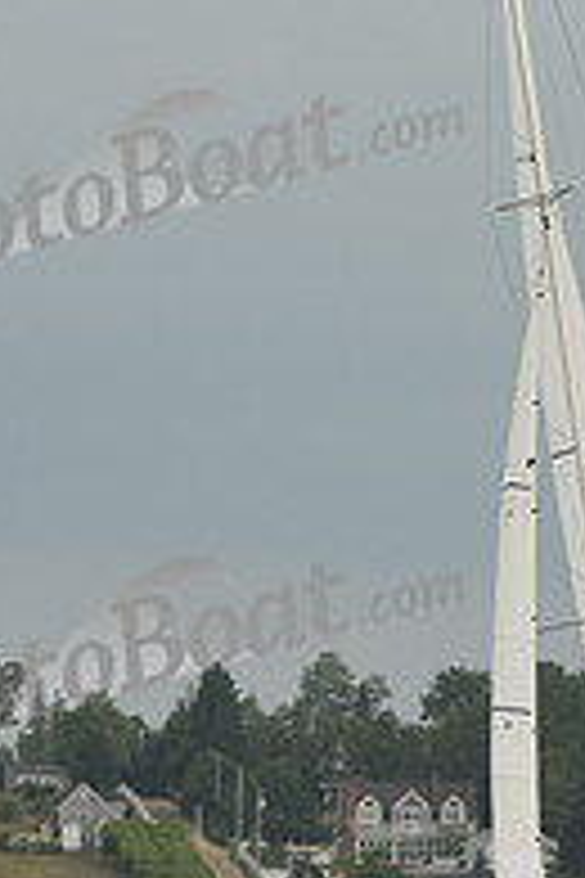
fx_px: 14502
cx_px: 700
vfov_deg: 3.5
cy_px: 356
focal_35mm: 595
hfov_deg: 2.3
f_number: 5.6
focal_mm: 200
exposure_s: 1/1000
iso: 400
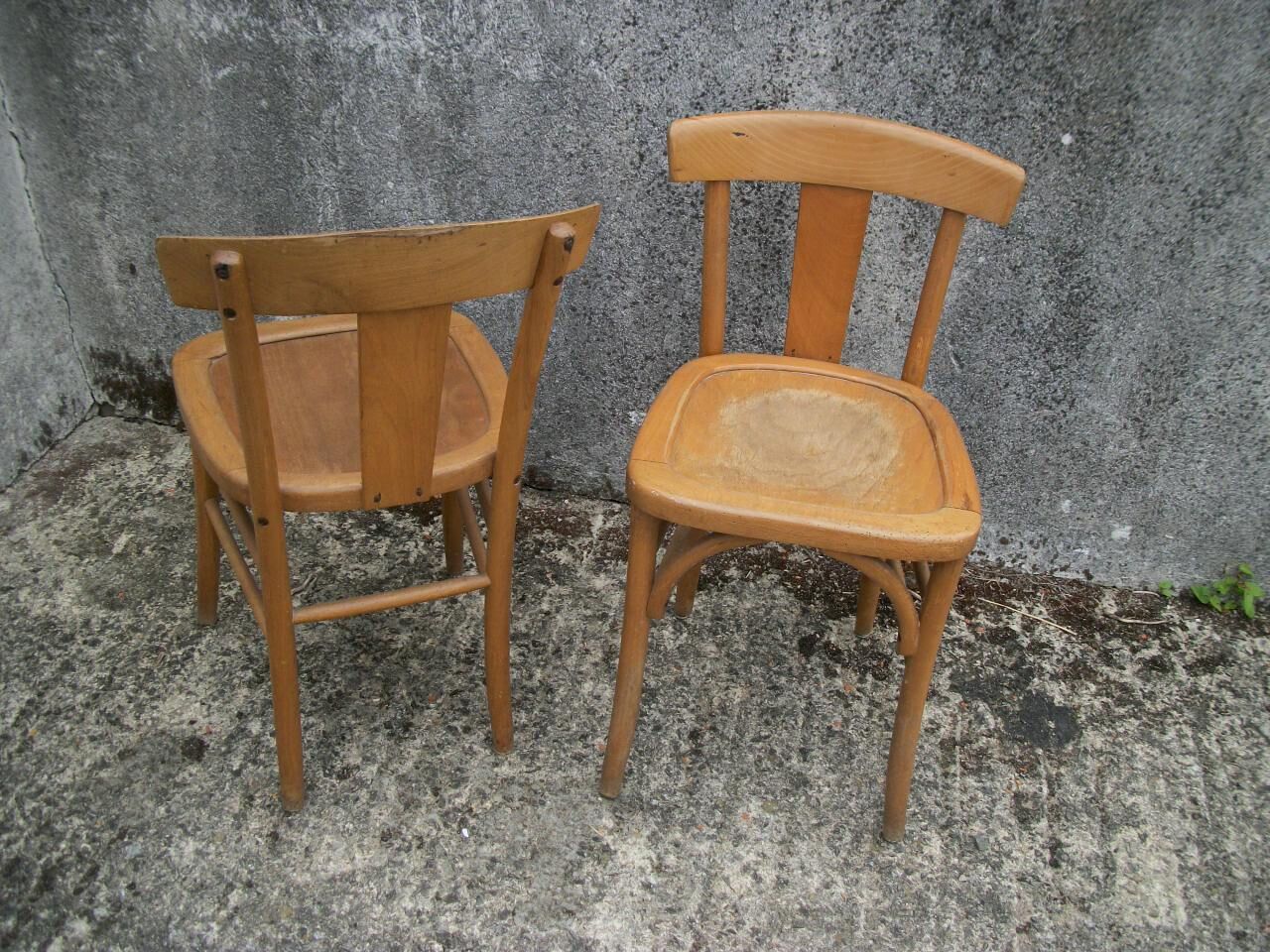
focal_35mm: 32
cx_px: 635
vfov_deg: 44.2
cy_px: 476
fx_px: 1174
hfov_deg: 56.8
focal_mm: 5.7
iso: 80
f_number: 2.9
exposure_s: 1/250
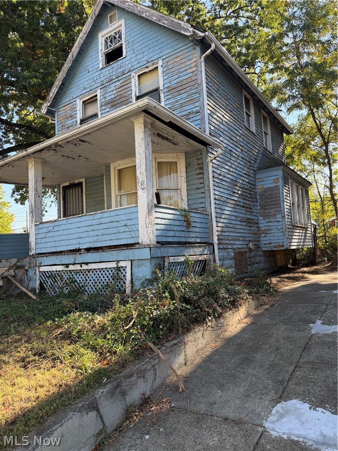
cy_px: 226
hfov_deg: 56.8
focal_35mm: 24
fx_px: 312
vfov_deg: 71.6
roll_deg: +2.8
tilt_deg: +4.5
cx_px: 169
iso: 100
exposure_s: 1/888
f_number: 1.78
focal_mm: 6.76
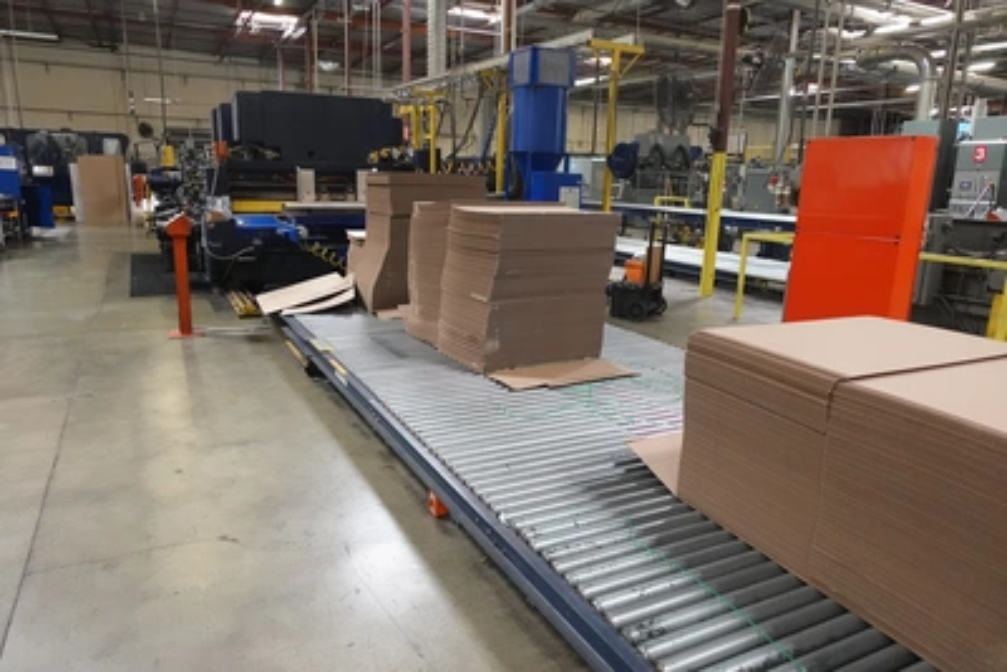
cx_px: 504
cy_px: 336
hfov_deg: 73.7
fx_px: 672
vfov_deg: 53.2
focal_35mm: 24
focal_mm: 8.8
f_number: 1.8
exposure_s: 1/250
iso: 2000
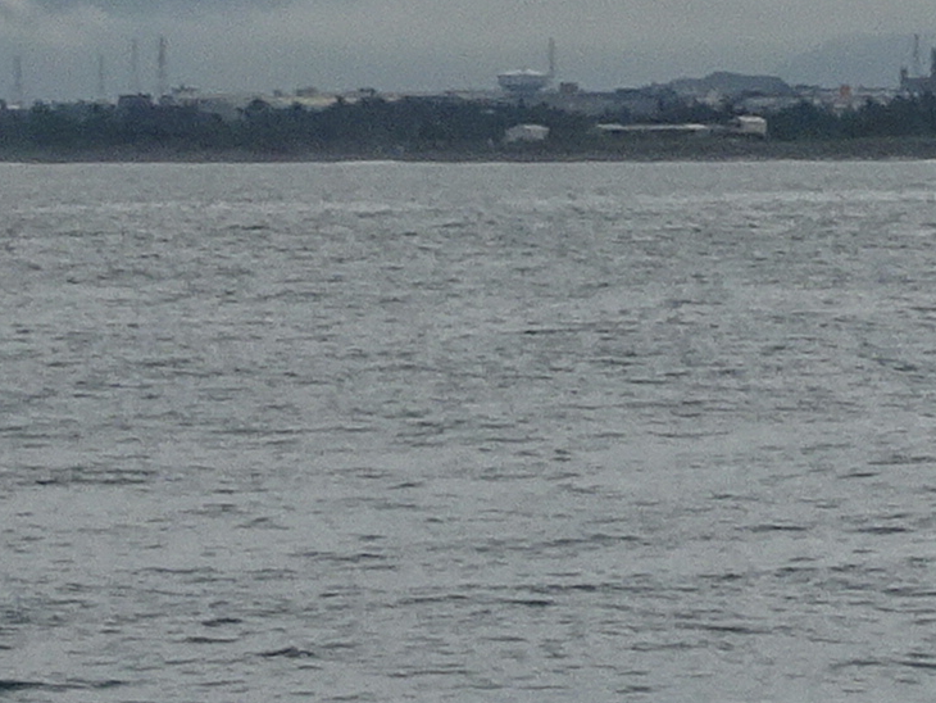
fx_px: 11604
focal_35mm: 429
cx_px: 1289
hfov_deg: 4.6
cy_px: -281
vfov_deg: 3.5
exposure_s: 1/640
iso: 80
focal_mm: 10.95
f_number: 4.5
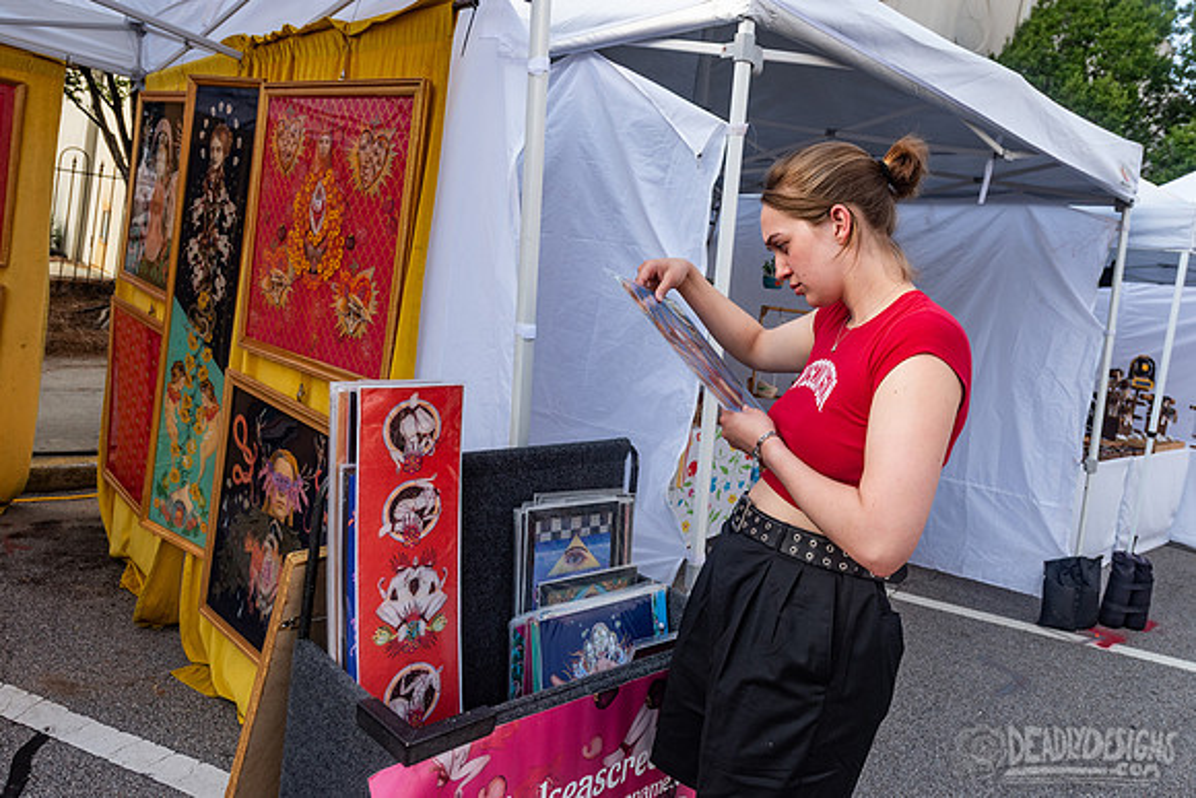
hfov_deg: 67.9
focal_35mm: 27
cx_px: 664
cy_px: 358
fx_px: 885
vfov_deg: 48.5
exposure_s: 1/640
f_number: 5
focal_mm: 24
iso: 640
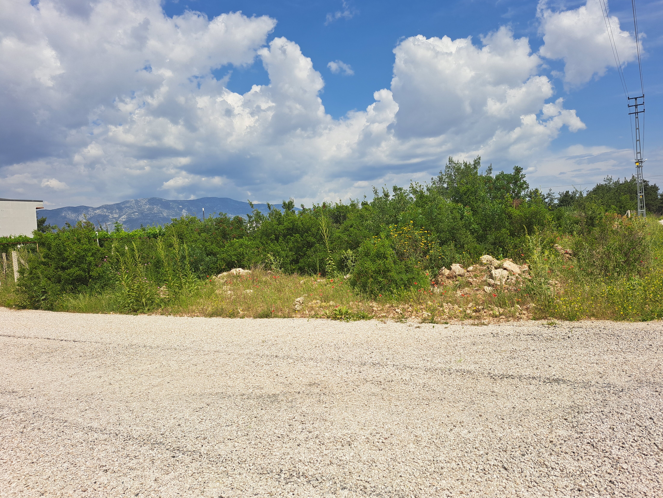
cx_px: 342
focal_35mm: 25
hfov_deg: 69.4
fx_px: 479
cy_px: 246
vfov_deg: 54.9
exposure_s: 1/2252
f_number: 1.8
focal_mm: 5.23
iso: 50
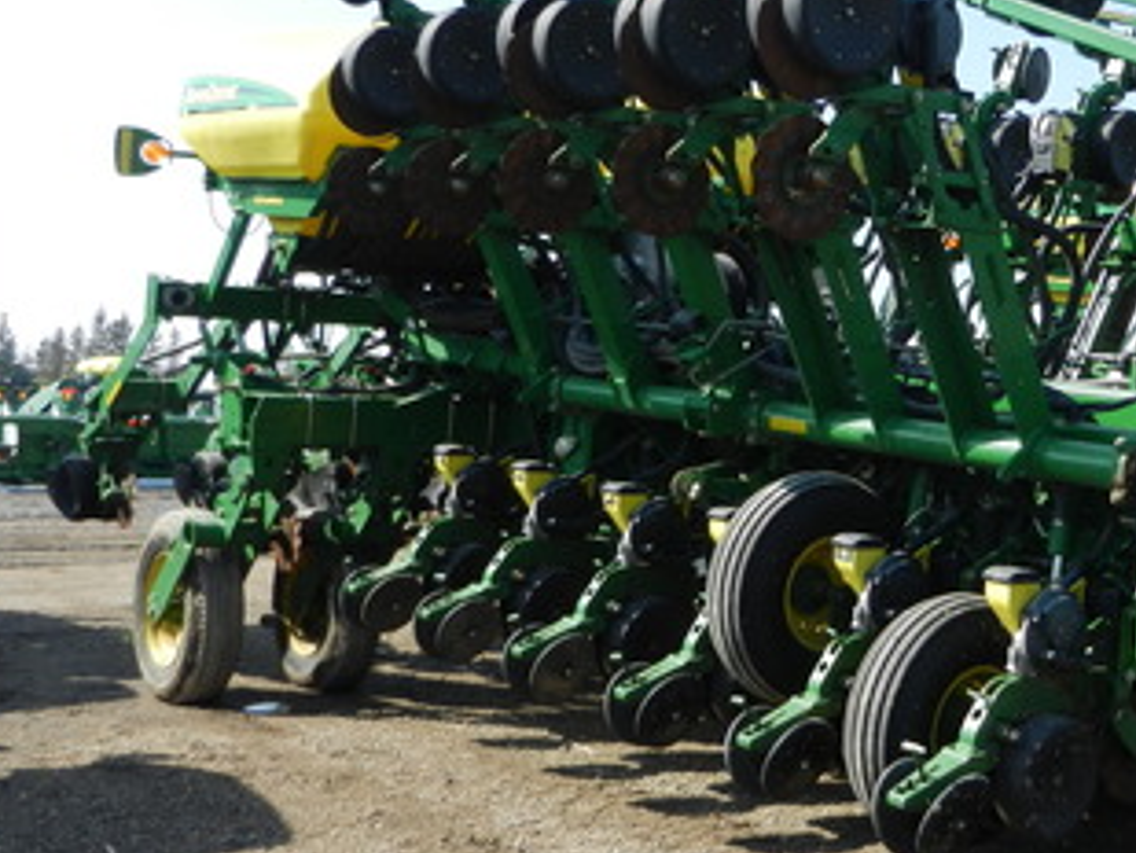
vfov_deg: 28.5
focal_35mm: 51
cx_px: 945
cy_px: 342
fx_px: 1674
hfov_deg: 35.9
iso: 160
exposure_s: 1/800
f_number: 3.6
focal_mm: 5.1
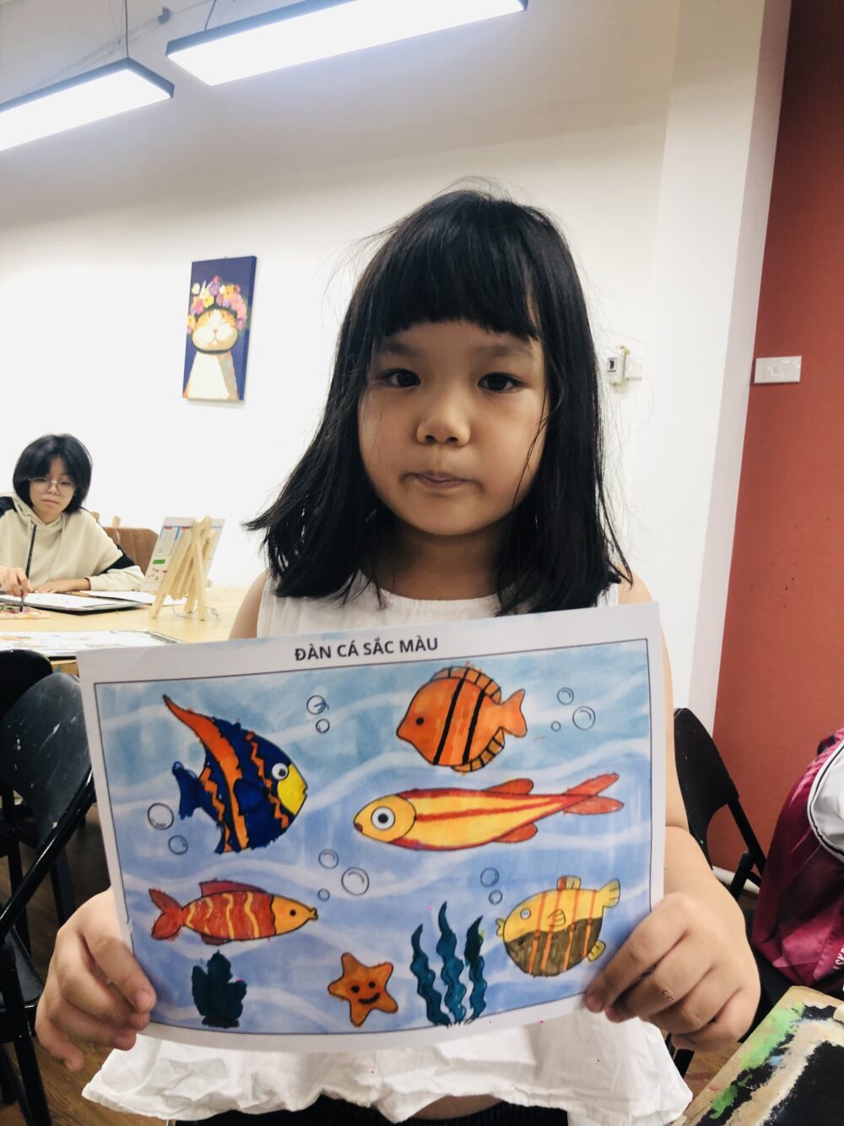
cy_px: 563
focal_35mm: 28
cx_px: 422
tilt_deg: -4.3
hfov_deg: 49.8
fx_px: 910
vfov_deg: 63.4
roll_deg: -5.7
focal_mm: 4
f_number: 1.8
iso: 20
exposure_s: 1/33
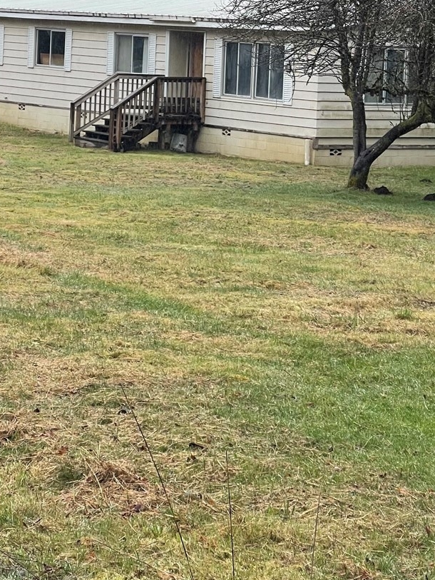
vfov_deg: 15.4
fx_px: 2111
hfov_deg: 11.8
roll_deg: -3.0
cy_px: 31
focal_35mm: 126
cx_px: 217
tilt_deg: -0.9
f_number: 2.2
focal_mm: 7.5
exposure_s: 1/314
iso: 20
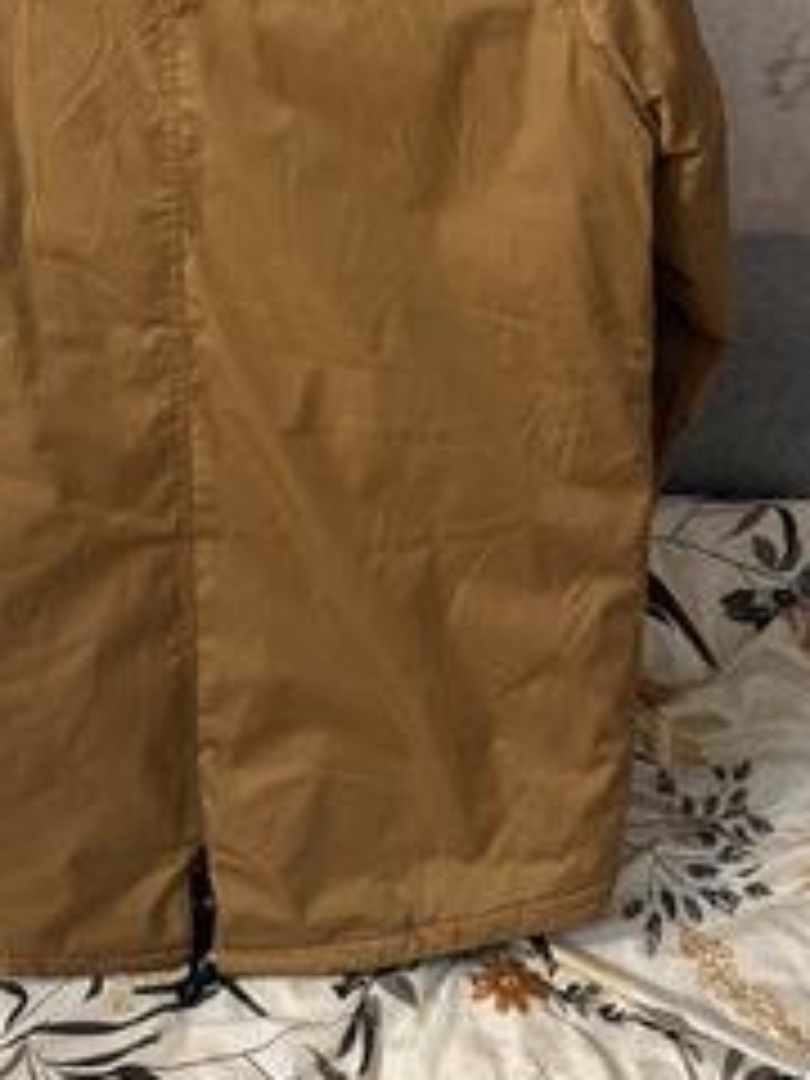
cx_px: 250
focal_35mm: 50
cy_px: 166
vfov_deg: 36.4
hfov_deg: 28.9
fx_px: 1560
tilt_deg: -28.8
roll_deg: -1.0
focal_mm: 6.76
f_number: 1.78
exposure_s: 1/50
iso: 640
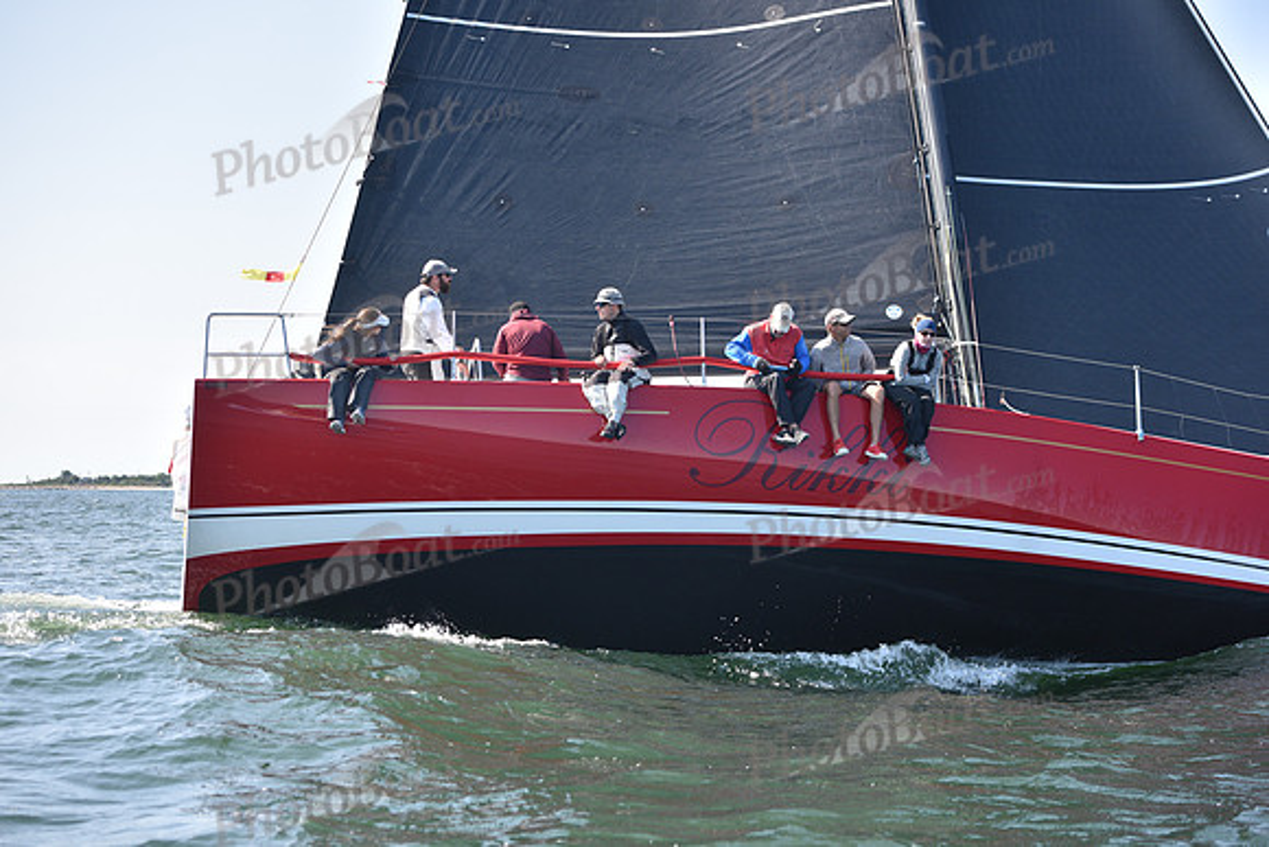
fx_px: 2468
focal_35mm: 70
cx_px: 634
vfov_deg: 19.5
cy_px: 424
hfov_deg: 28.8
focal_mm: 70
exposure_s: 1/1000
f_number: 4.5
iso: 250
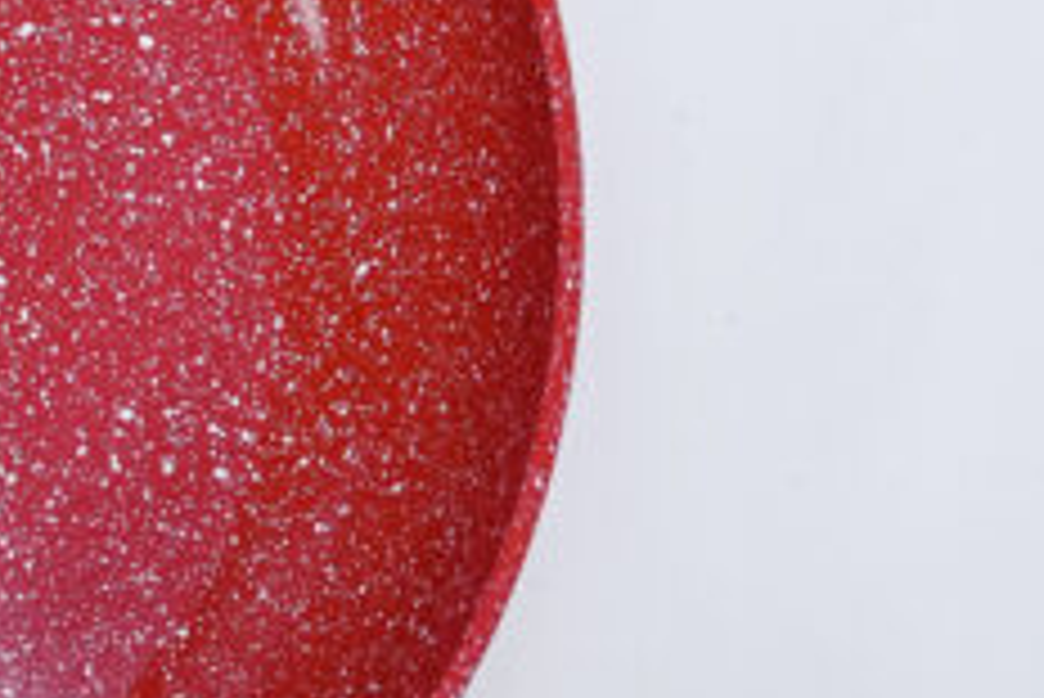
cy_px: 176
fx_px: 4469
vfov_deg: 8.9
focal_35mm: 154
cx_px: -418
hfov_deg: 12.8
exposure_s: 1/125
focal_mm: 51
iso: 6400
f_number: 14
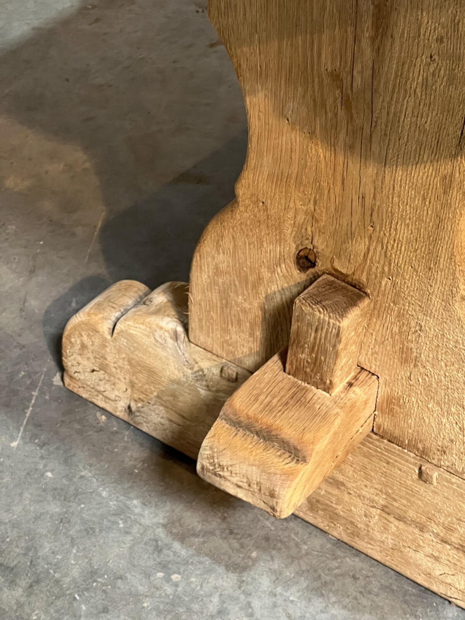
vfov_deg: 25.3
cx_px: 232
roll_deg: -1.3
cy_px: 310
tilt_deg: -39.6
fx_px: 1379
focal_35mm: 77
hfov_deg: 19.1
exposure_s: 1/50
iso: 800
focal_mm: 9
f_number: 2.8
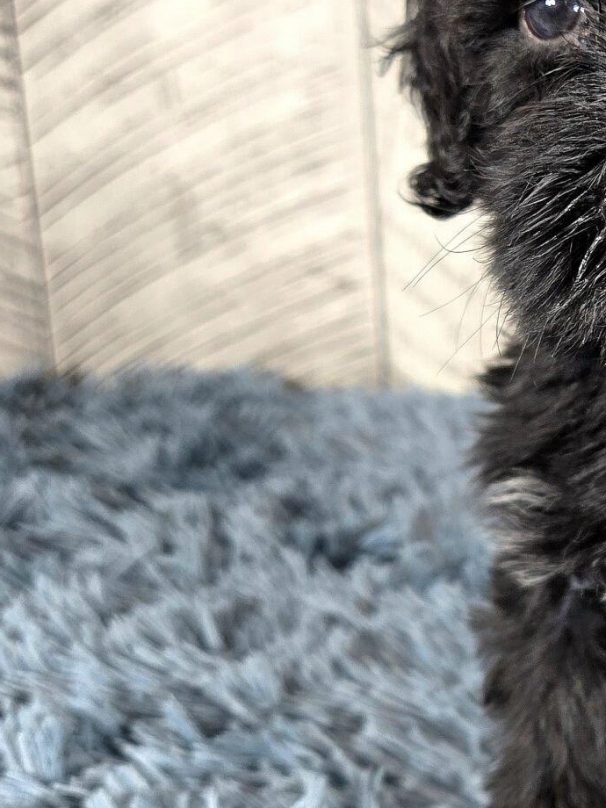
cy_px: 397
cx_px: 783
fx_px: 1494
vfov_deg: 30.3
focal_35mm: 64
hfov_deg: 20.9
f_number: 1.8
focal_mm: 5.4
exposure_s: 1/120
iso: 64
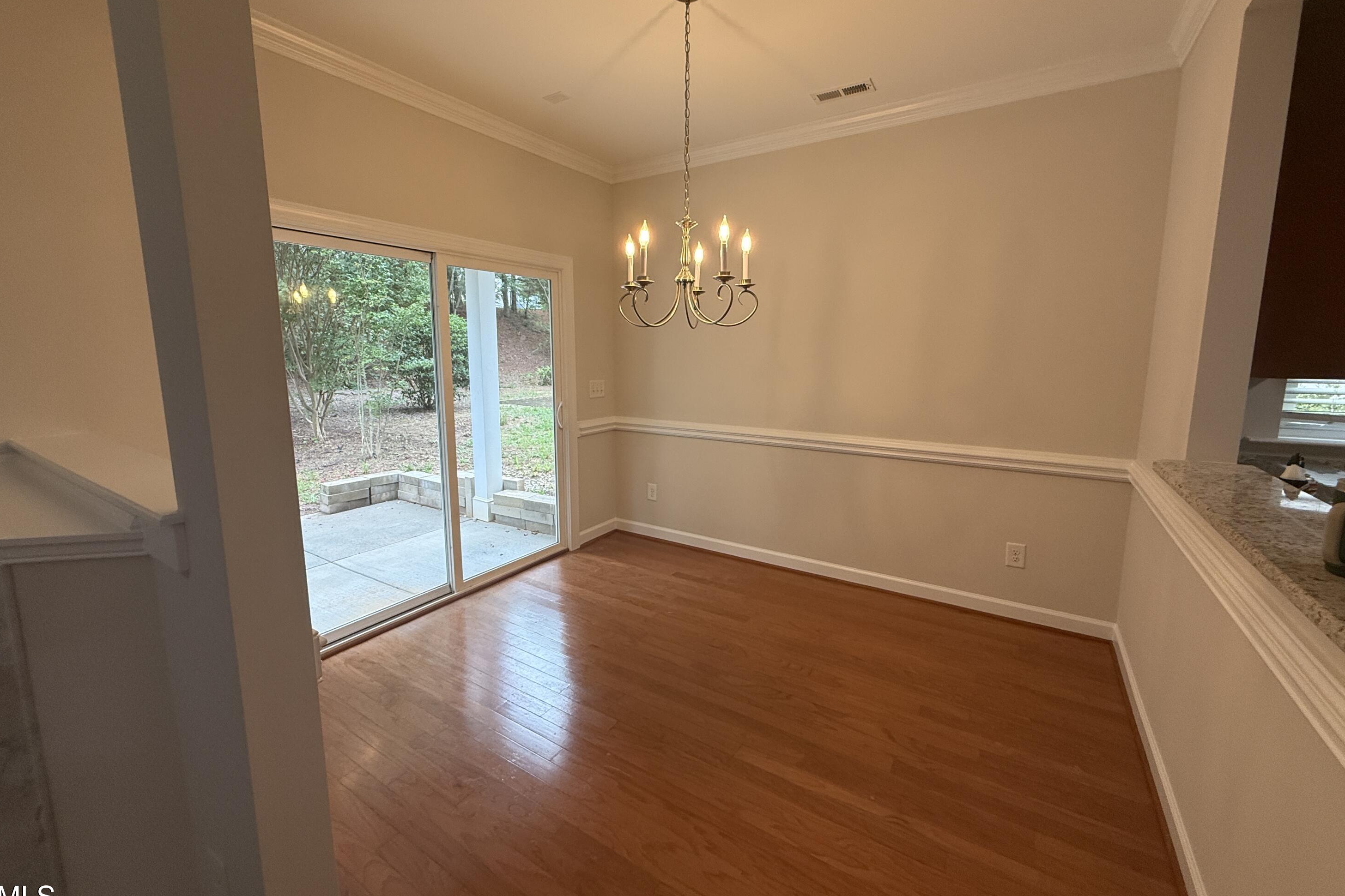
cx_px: 666
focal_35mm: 15
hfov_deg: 100.4
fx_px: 560
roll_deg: +0.1
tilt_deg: -7.3
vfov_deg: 77.3
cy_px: 425
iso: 125
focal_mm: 2.22
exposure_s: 1/120
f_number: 2.2
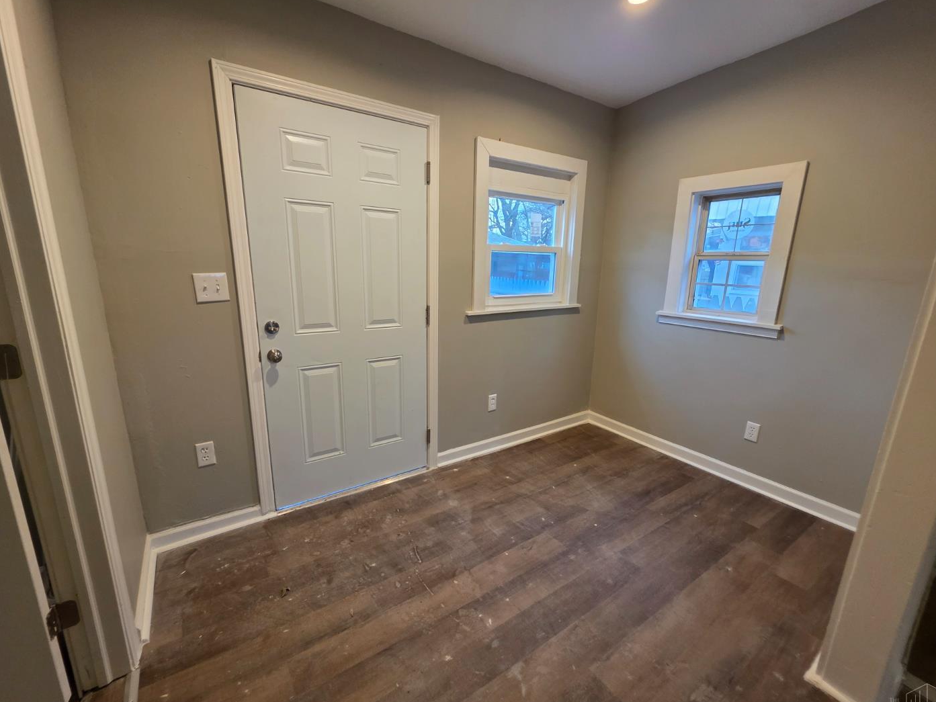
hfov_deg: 102.1
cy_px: 359
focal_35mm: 14
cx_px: 471
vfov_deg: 85.7
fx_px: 379
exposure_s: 1/60
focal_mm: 2.2
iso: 250
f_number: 1.9
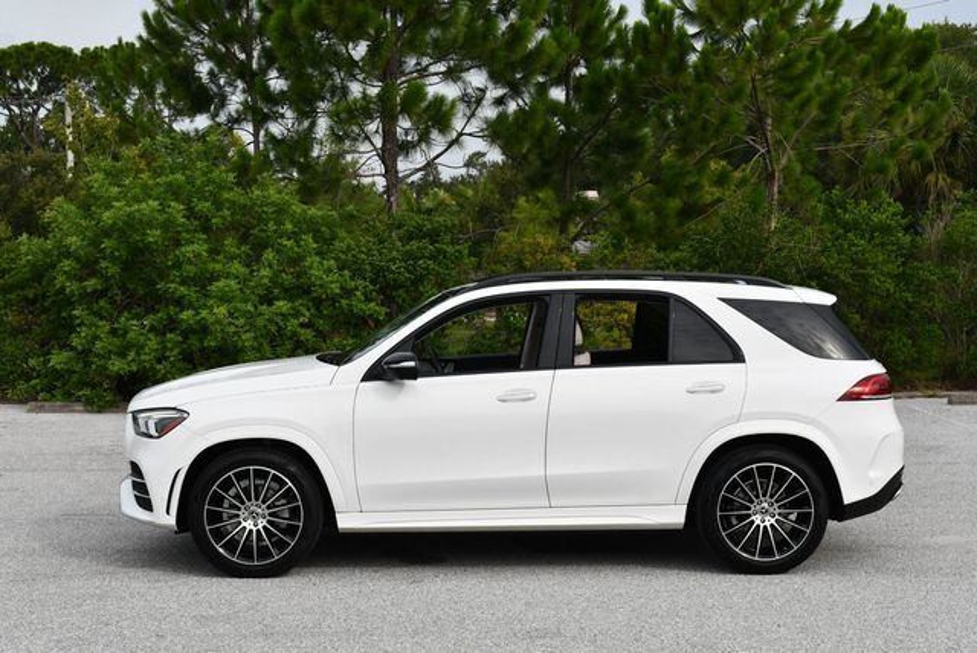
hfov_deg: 38.2
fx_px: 1412
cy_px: 326
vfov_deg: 26.0
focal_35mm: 52
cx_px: 488
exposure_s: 1/250
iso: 140
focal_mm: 26
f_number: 8
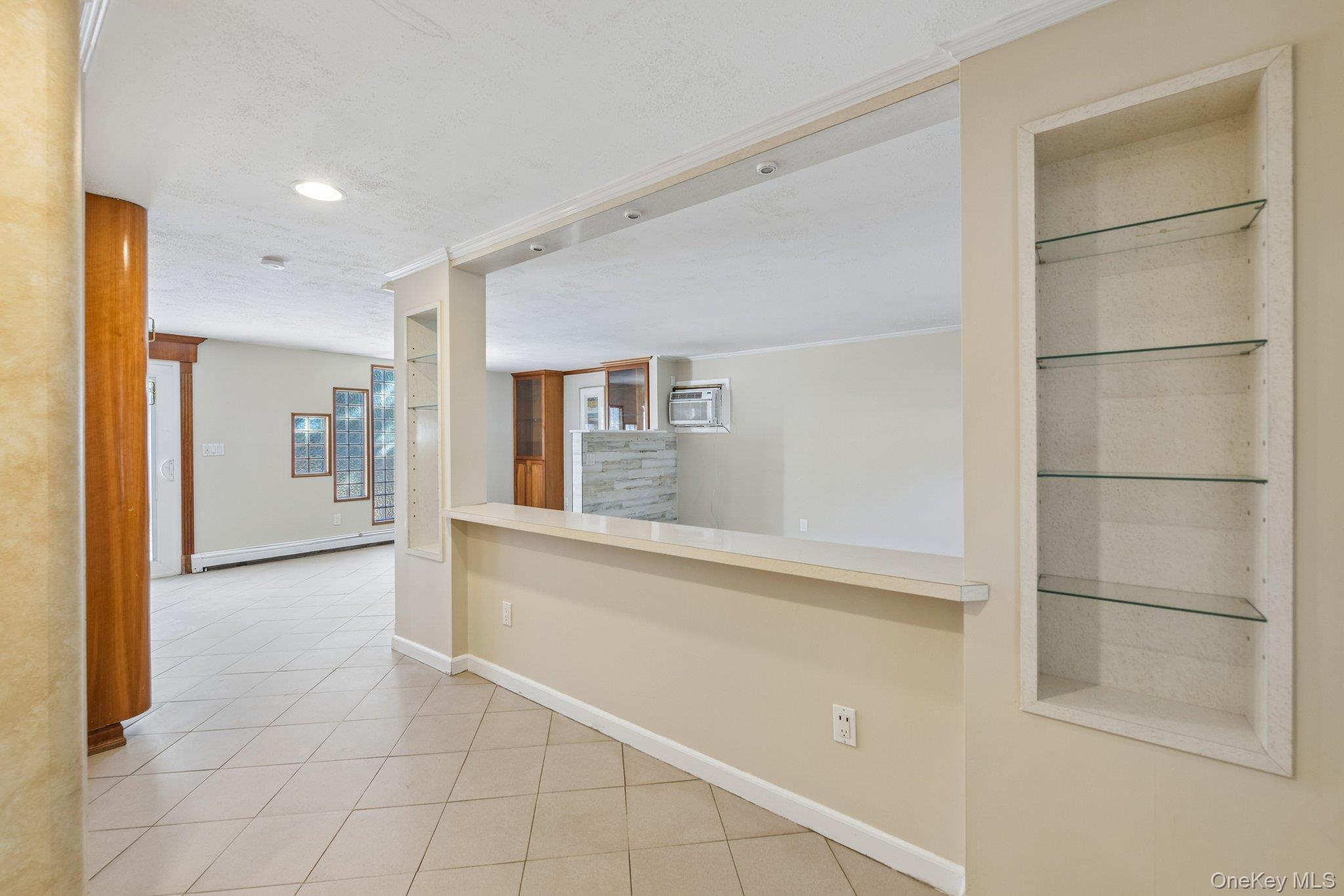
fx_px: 523
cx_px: 672
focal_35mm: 14
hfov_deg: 104.3
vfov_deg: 81.2
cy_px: 448
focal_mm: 14
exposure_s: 1/20
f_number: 8
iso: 400
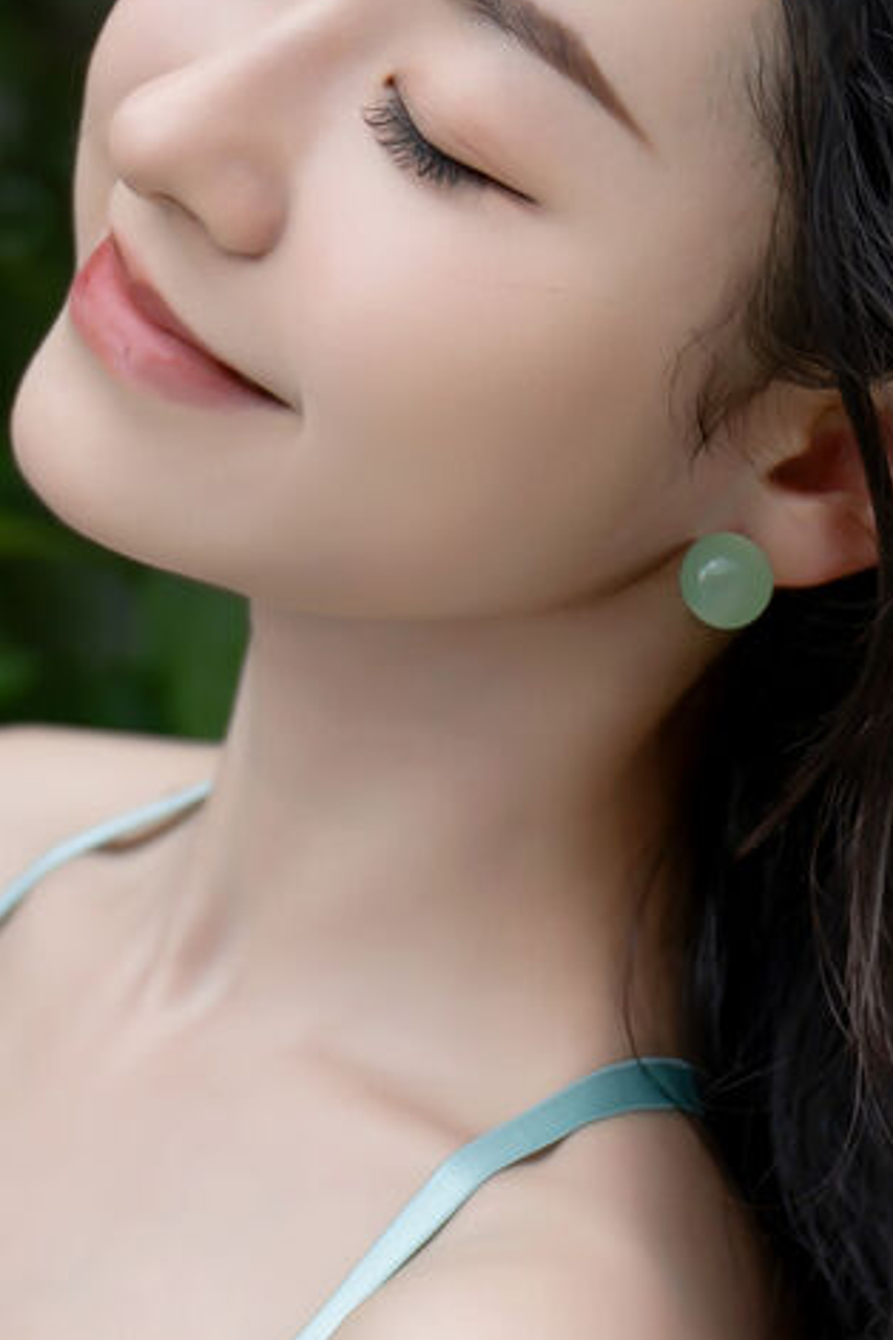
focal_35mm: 401
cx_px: 432
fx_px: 14919
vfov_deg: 5.1
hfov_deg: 3.4
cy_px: 245
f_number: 2.8
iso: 125
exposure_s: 1/800
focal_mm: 105
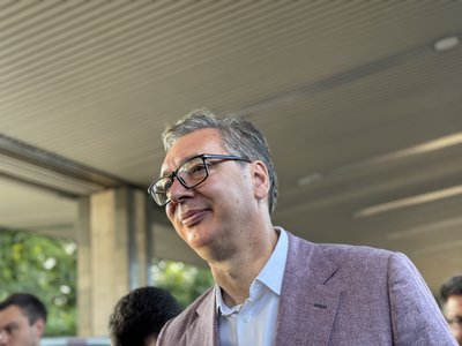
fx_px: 641
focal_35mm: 48
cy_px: 173
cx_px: 231
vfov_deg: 30.3
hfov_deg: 39.7
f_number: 1.78
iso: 64
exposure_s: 1/178
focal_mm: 6.76
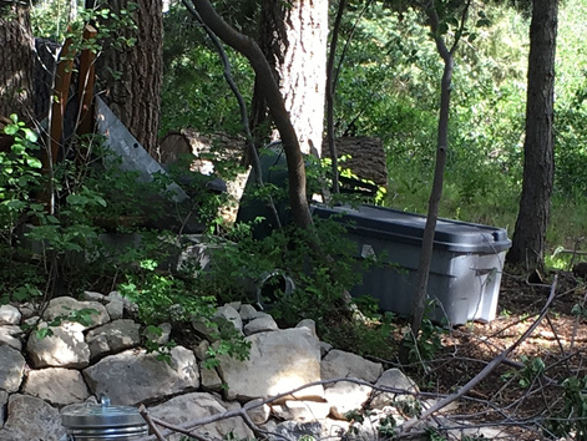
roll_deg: +2.3
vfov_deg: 11.7
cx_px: 274
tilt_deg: +0.0
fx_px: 2138
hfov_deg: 15.6
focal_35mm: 126
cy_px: 389
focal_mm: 4.15
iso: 25
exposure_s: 1/120
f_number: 2.2
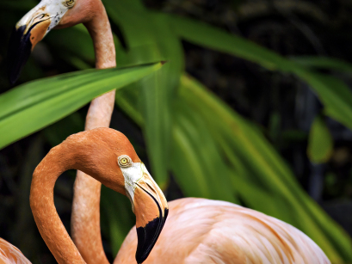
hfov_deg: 3.4
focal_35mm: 587
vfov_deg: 2.5
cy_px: 183
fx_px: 5971
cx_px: 120
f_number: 4.5
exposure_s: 1/5000
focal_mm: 150
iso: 250
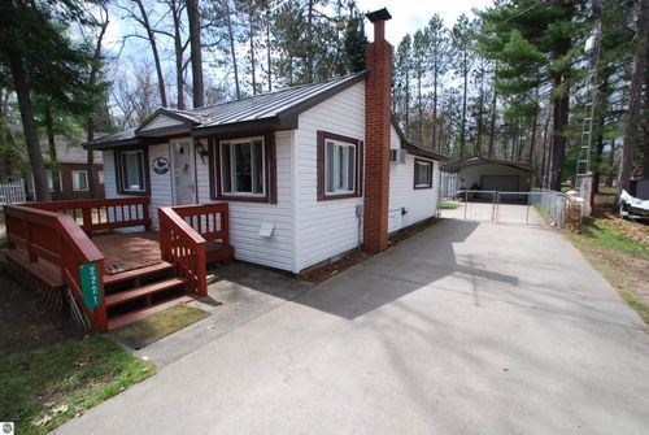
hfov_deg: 94.9
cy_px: 218
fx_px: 298
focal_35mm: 16
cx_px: 324
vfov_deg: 72.2
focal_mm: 11
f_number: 7.1
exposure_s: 1/200
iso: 100
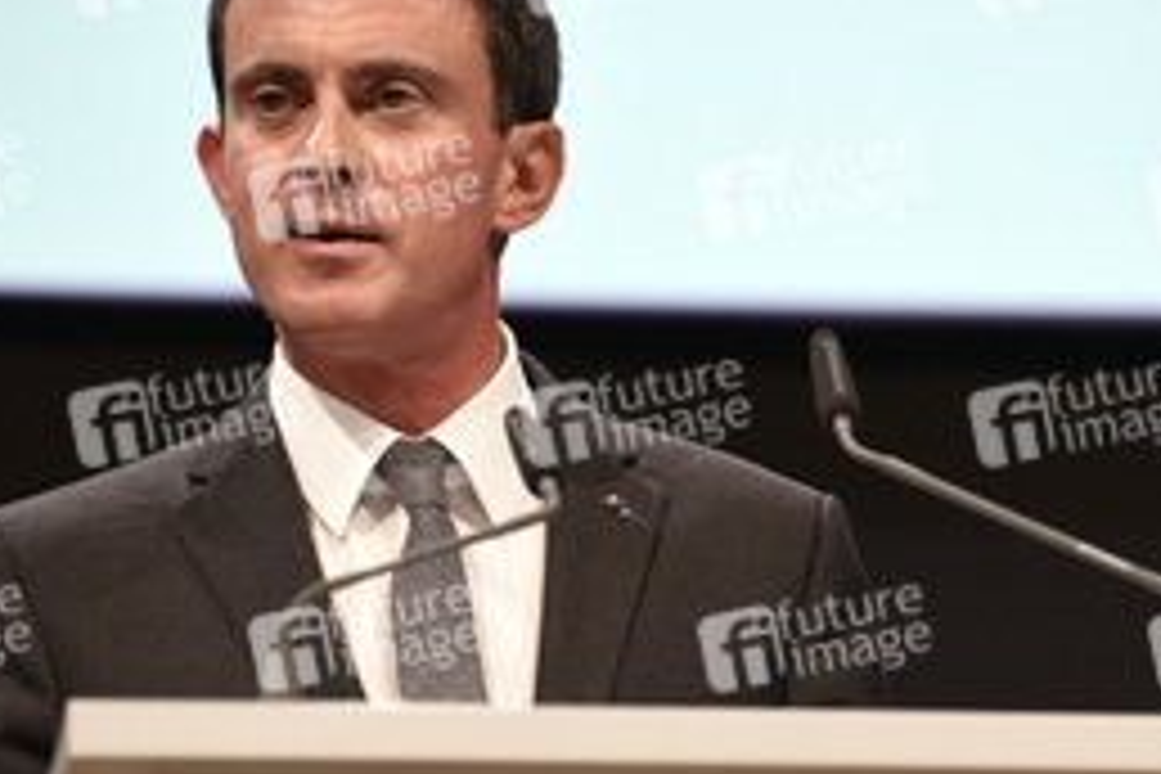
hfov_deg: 6.0
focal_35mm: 341
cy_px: 526
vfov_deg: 4.0
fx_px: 10996
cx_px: 695
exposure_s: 1/125
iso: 1250
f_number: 5.6
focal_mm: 195
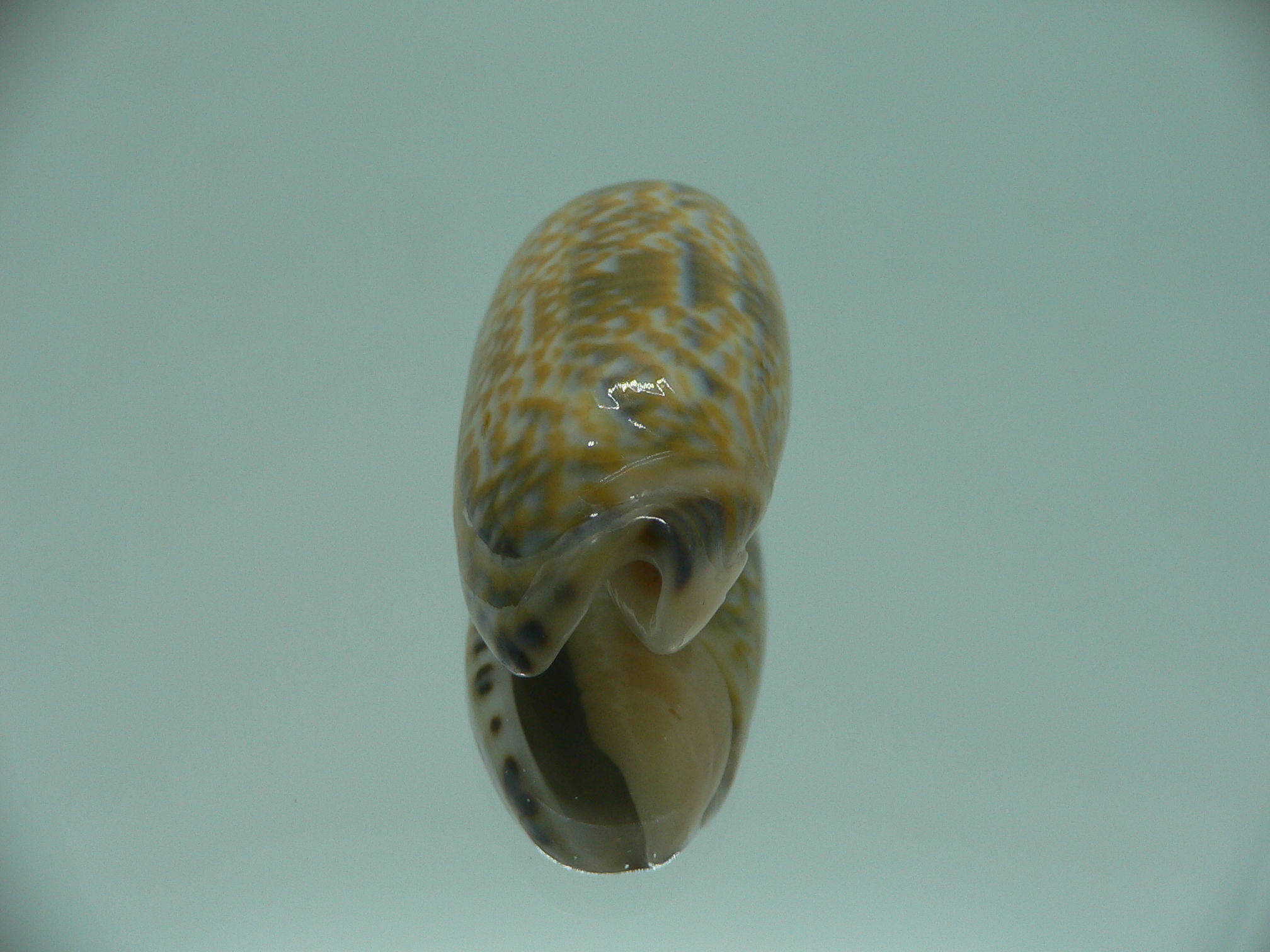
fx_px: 1284
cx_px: 635
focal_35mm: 35
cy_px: 476
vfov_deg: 40.7
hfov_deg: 52.6
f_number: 2.8
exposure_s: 1/60
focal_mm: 4.6
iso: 80
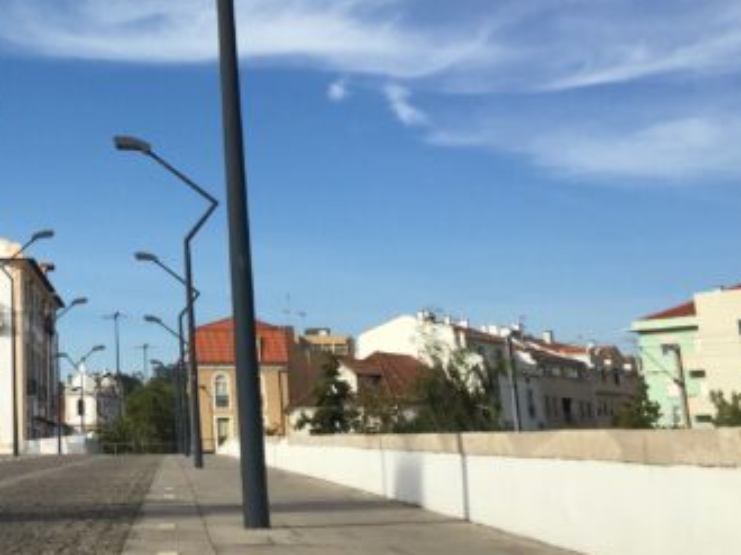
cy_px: 42
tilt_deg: +17.0
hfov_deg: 27.0
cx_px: -72
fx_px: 1412
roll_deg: -2.8
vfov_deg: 21.7
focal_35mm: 66
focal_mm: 4.15
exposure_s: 1/2083
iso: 32
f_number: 2.2
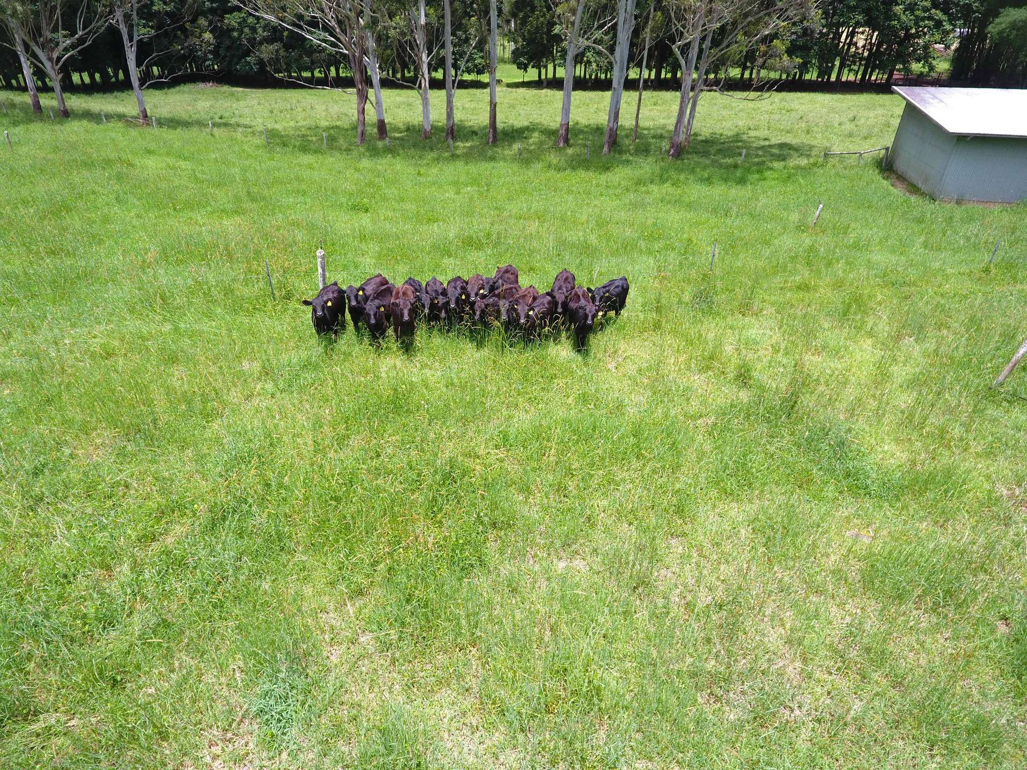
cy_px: 385
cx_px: 514
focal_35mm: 20
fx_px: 593
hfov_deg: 81.7
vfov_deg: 66.0
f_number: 2.8
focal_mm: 3.61
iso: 100
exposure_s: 1/321
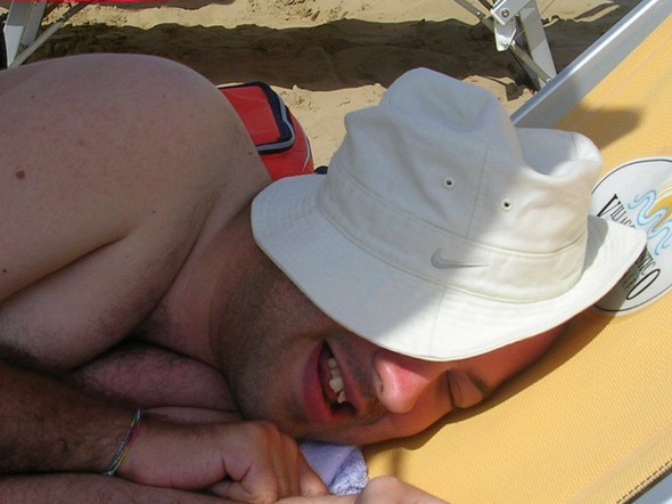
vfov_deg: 22.2
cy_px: 299
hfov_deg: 29.4
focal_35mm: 66
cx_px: 310
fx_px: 1281
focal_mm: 5.8
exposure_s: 1/478
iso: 50
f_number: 5.6
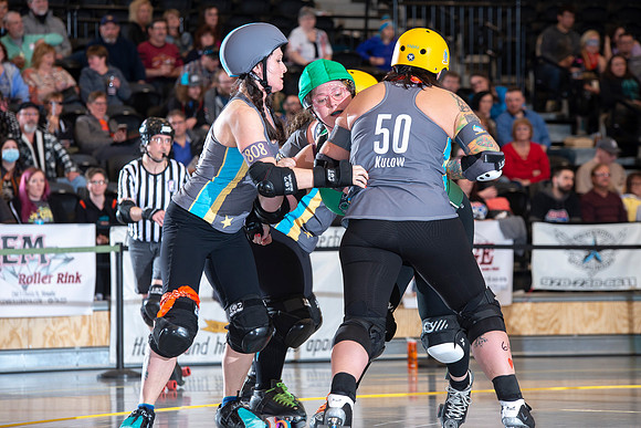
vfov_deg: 8.6
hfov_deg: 12.8
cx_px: 320
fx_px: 2849
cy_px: 214
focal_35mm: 160
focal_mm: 160
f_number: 5.6
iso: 640
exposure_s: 1/160
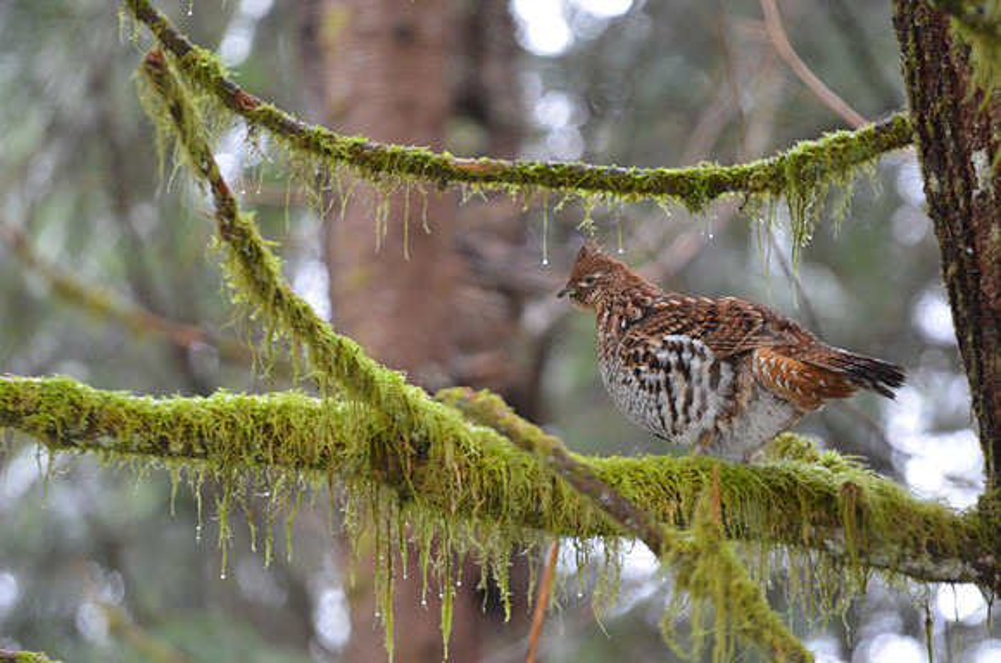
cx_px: 500
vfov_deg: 4.1
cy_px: 332
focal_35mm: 330
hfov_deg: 6.3
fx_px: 9156
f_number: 5
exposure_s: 1/60
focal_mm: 220
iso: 1600
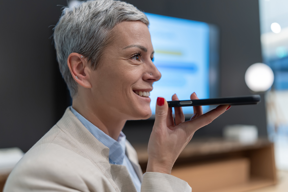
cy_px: 96
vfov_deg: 37.9
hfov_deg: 54.4
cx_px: 144
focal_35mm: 35
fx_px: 280
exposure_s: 1/500
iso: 500
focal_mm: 35
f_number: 1.4
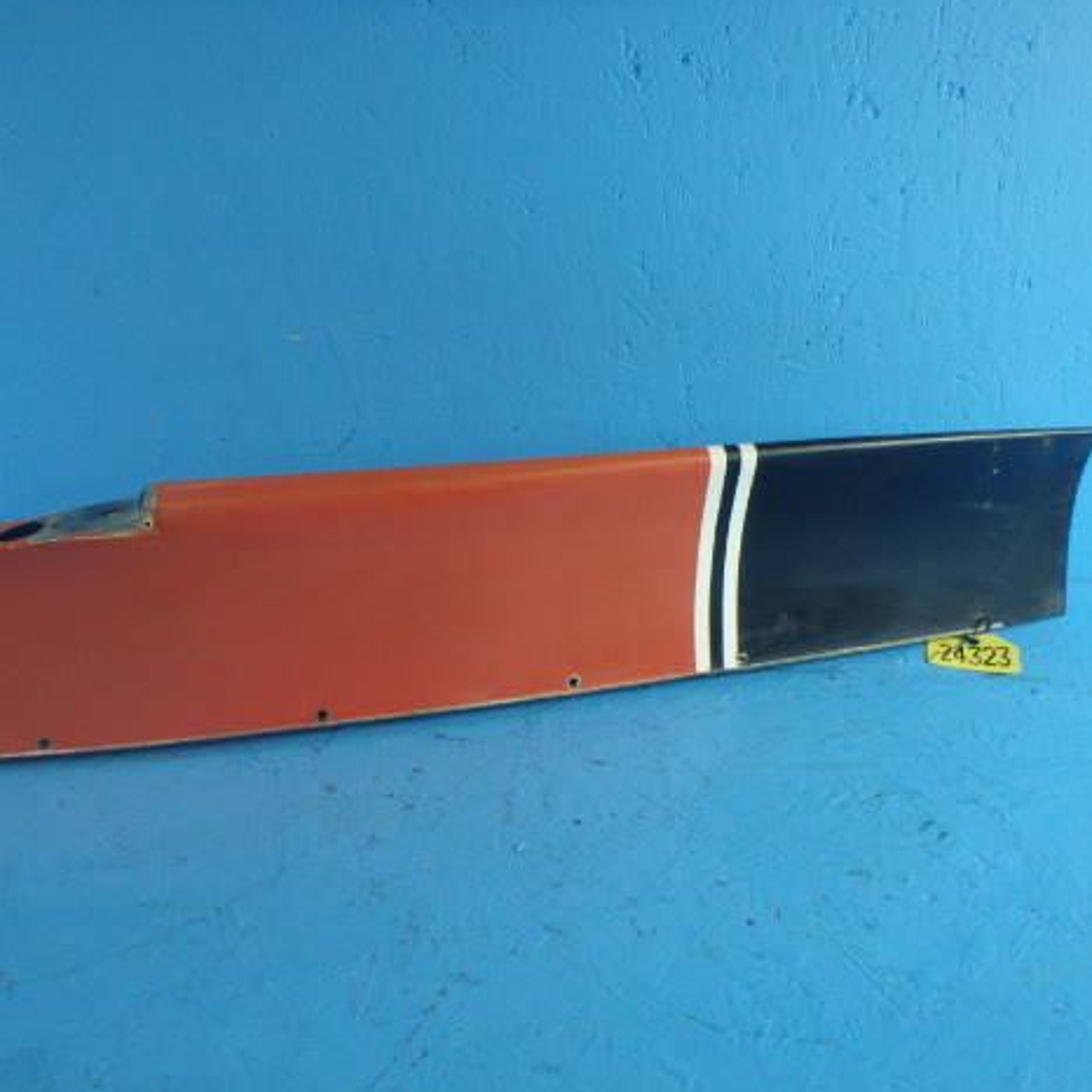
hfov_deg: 48.2
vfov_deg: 48.5
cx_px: 450
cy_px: 551
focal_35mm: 34
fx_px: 1213
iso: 250
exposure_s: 1/30
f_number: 3.9
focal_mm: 5
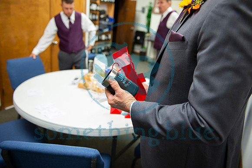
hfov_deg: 58.7
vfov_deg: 41.1
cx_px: 126
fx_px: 224
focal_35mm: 32
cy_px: 84
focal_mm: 32
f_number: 2.8
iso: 2000
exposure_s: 1/250
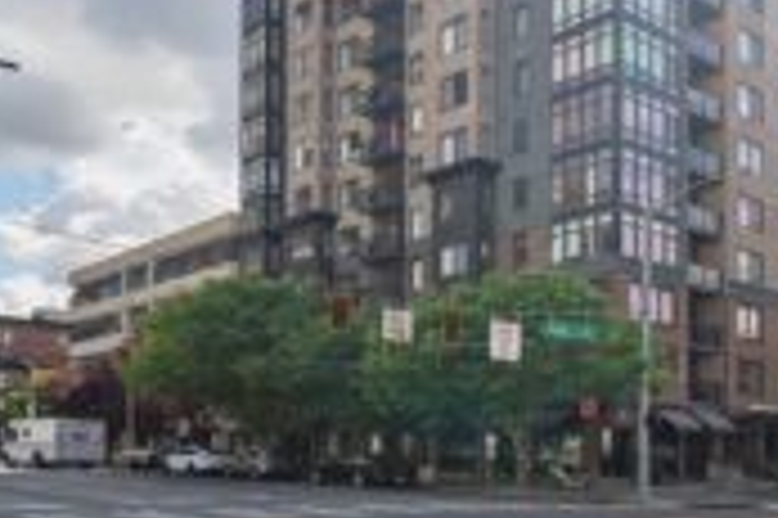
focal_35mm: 37
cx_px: 589
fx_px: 799
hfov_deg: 49.7
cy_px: -38
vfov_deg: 32.1
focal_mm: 16
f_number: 8
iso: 1600
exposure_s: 1/2000
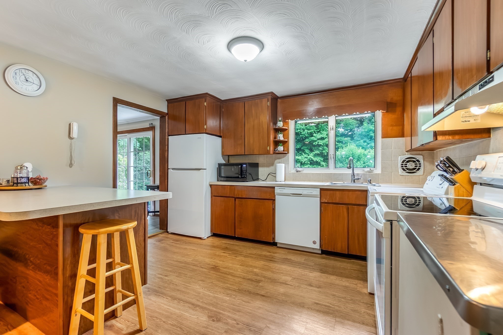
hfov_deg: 100.4
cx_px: 252
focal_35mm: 15
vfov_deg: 77.3
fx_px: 210
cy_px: 168
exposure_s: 1/20
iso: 500
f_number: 4
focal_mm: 10
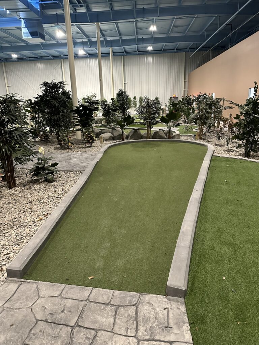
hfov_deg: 56.8
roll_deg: +1.7
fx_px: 239
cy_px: 172
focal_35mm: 24
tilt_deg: -17.6
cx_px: 130
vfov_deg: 71.6
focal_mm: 6.86
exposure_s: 1/47
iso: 1000
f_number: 1.78
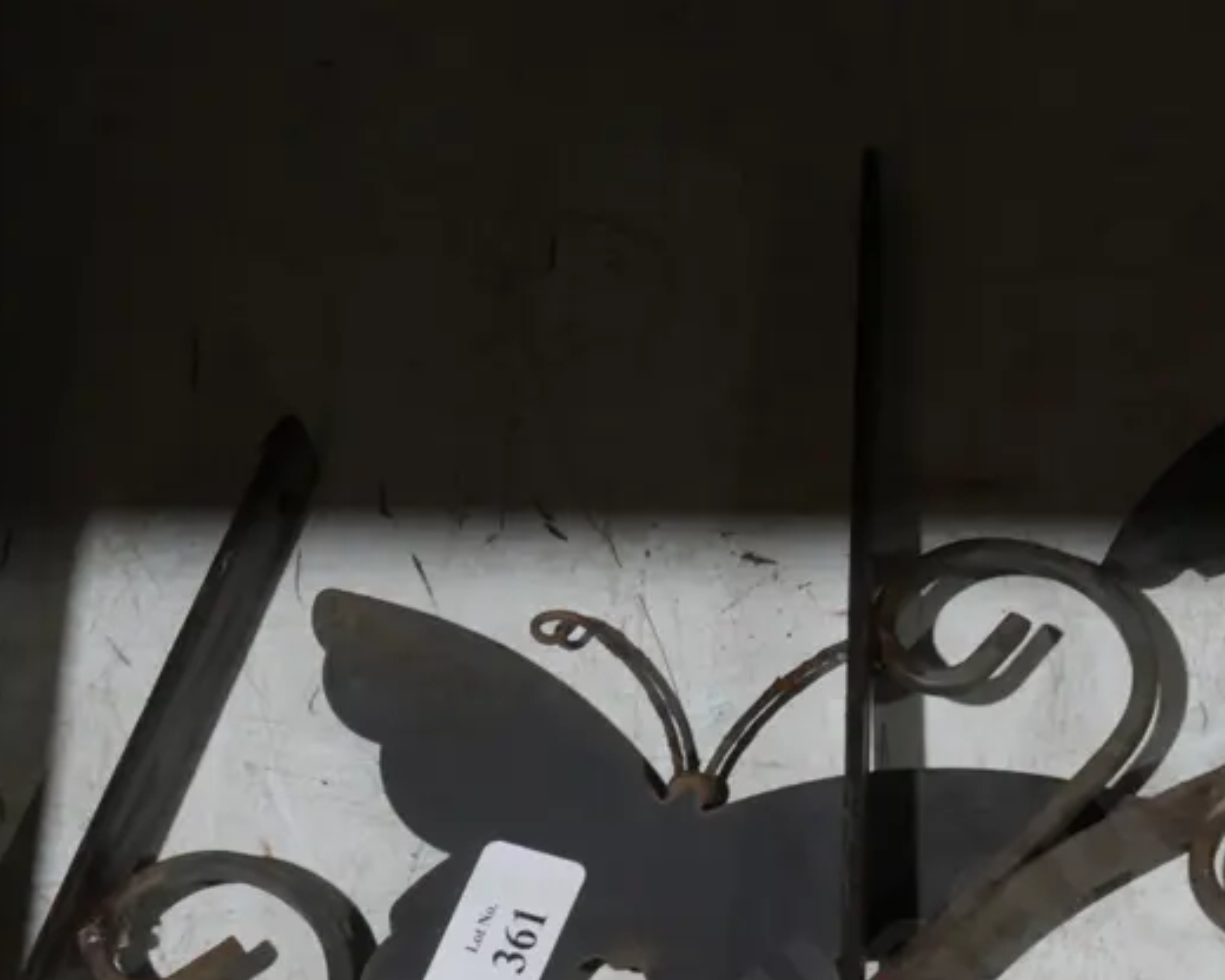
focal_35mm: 123
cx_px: 1114
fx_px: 4459
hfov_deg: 15.5
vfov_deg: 12.5
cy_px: 822
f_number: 7.1
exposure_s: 1/80
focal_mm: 32
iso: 1000
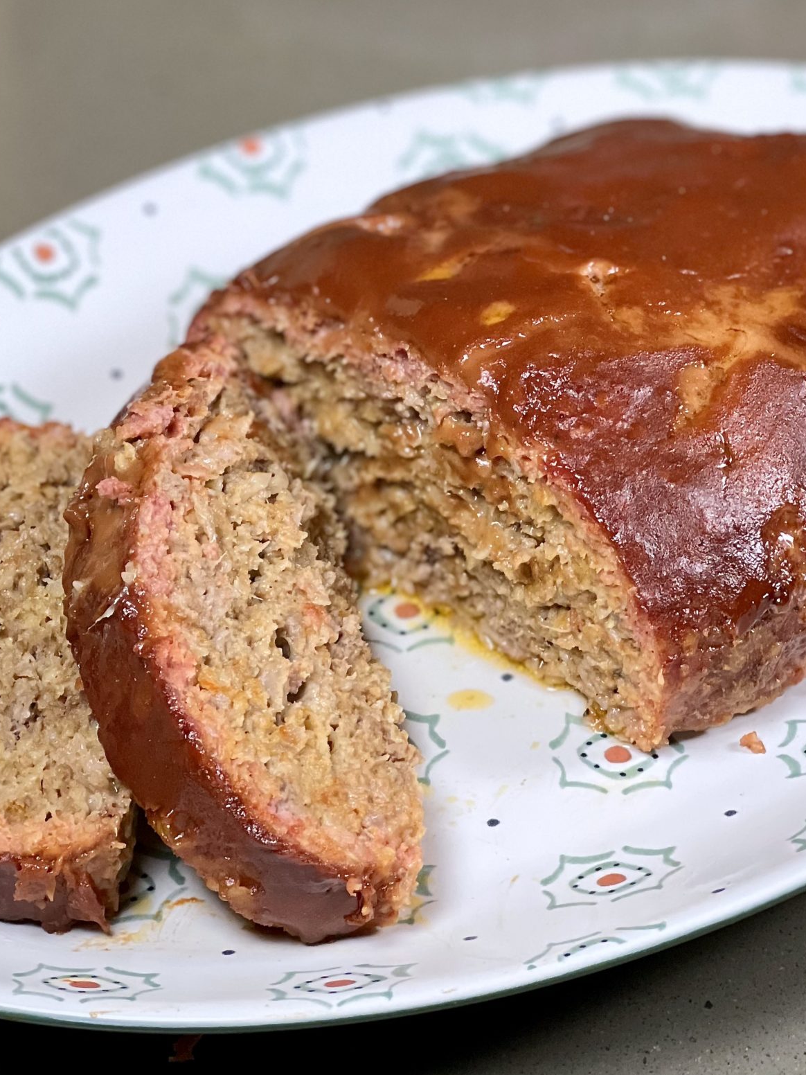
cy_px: 398
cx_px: 344
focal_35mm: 127
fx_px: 3943
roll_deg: +1.4
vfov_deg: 15.5
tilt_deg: -35.3
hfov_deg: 11.7
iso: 250
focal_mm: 9
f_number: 2.8
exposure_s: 1/40
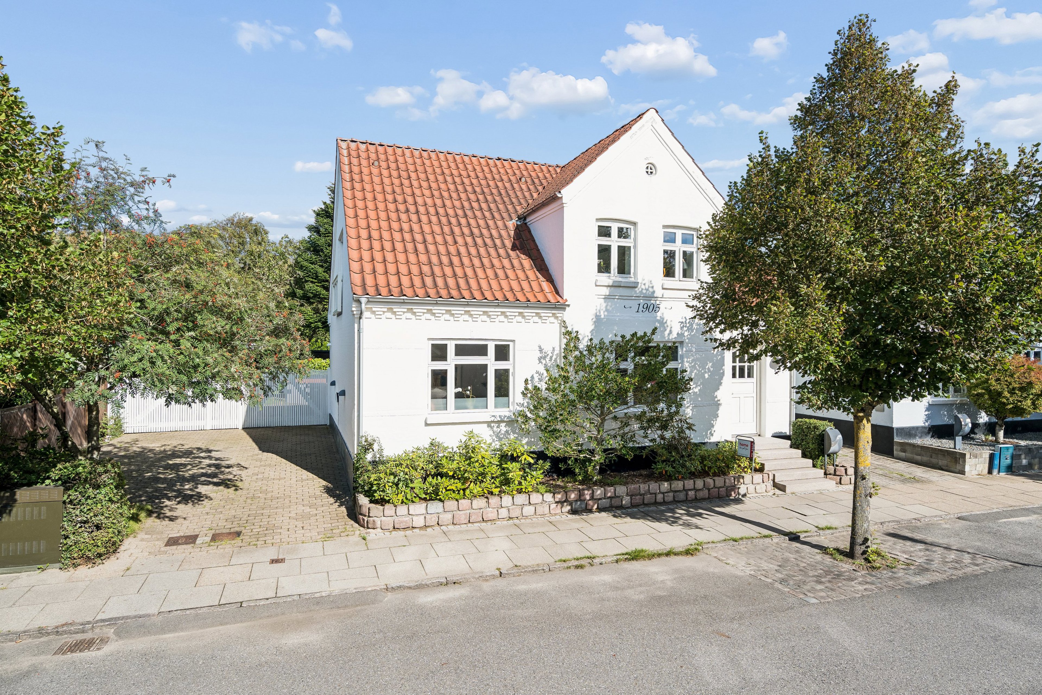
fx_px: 579
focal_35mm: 20
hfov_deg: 84.0
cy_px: 348
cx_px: 521
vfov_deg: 61.9
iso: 400
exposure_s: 1/1250
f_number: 6.3
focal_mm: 20
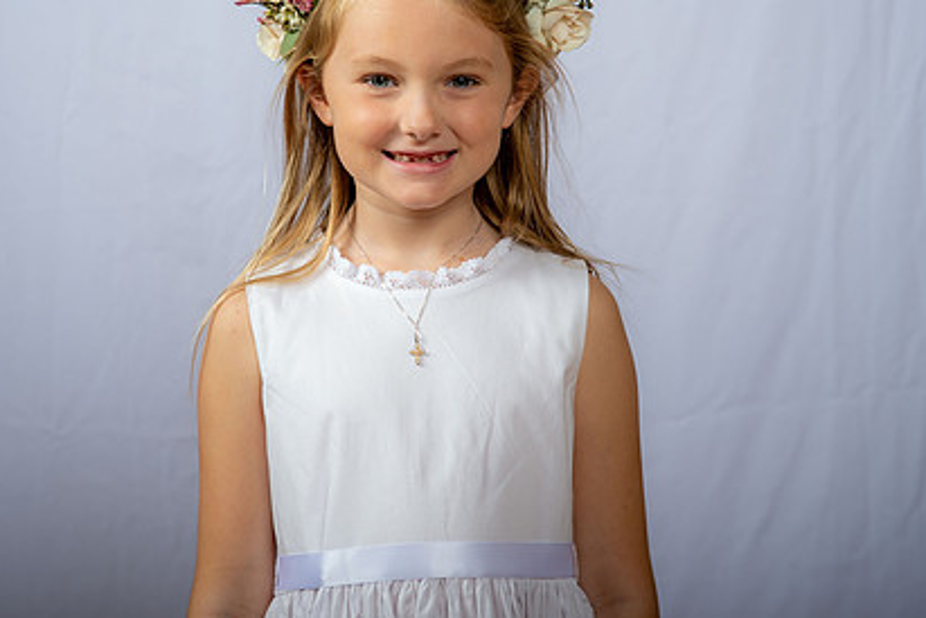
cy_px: 219
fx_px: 2829
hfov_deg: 18.6
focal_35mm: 110
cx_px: 428
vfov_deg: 12.4
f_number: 6.3
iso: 250
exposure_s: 1/200
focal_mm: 78
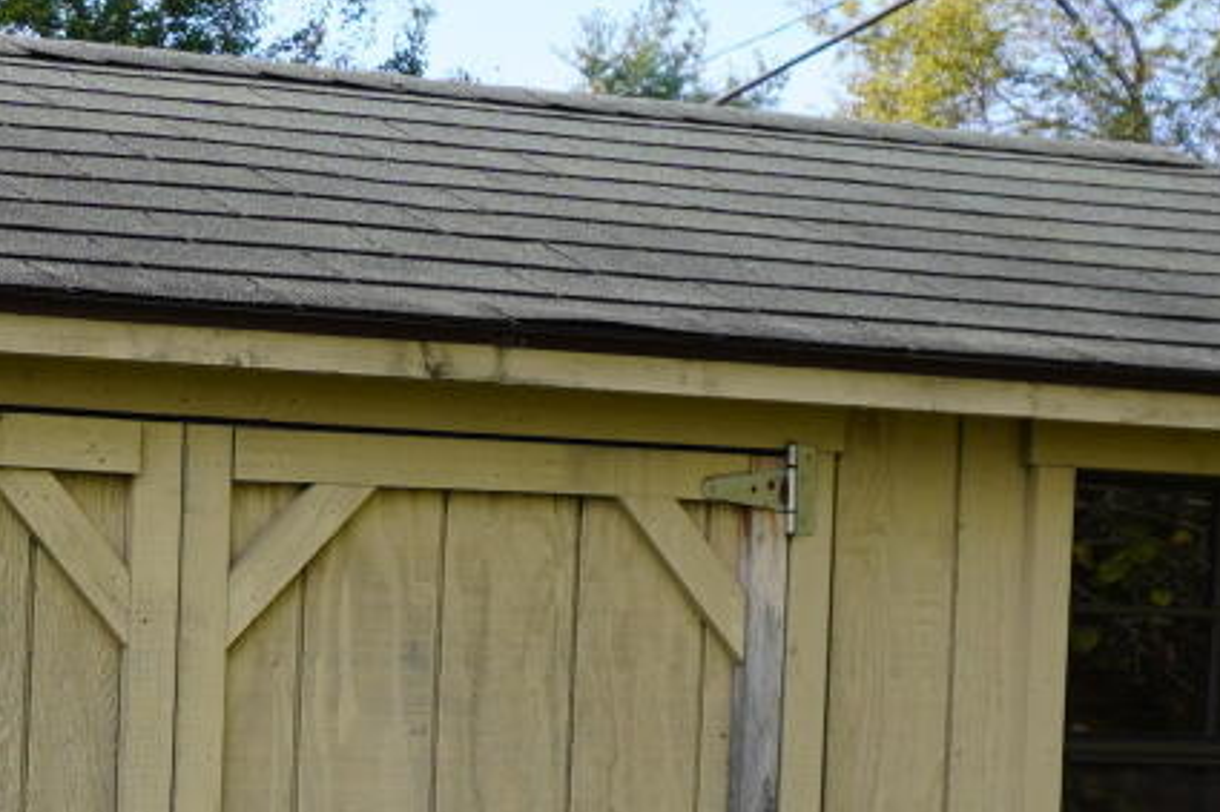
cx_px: -304
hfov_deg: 17.2
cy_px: 1095
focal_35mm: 113
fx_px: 3828
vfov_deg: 11.7
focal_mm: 16
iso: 100
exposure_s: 1/250
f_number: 5
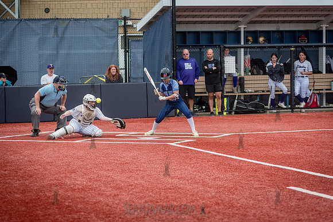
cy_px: 111
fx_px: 1156
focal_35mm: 125
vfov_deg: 11.0
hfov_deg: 16.4
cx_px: 166
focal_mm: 125
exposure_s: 1/800
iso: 800
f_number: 3.5
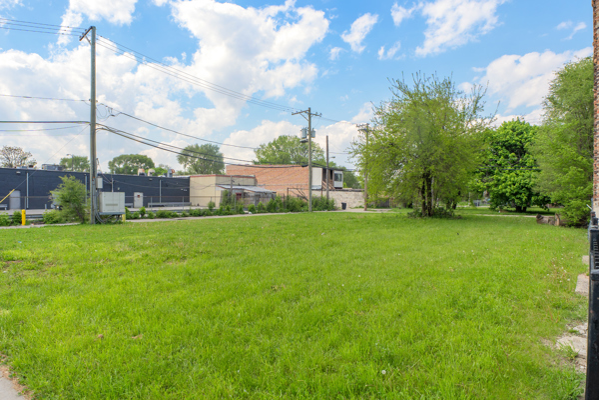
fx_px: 599
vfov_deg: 36.9
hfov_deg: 53.1
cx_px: 300
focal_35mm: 36
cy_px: 200
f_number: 10
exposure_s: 1/320
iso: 125
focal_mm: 24
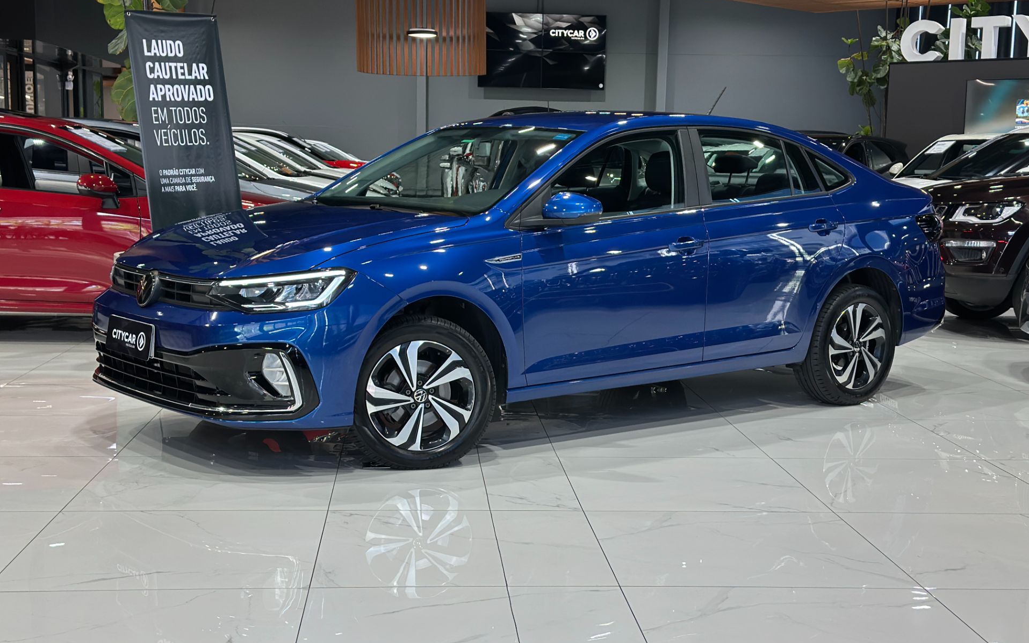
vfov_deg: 25.3
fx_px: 1430
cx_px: 515
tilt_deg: -8.3
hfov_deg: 39.6
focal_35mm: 51
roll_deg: -1.2
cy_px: 348
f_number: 1.78
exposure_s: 1/99
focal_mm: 6.86
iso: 125
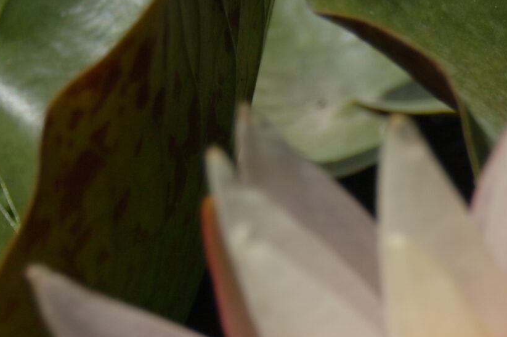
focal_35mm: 196
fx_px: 2758
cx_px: 524
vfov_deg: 6.9
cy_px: 453
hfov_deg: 10.4
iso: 200
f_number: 5.3
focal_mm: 42
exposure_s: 1/2500
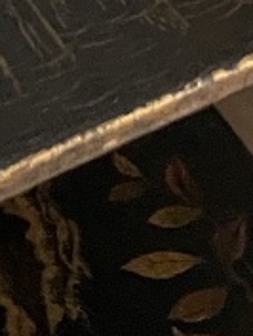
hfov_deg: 8.4
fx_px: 1713
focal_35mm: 176
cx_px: 88
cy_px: -674
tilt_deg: -23.3
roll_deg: -4.2
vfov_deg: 9.1
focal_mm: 4.2
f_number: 1.6
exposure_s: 1/30
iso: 640
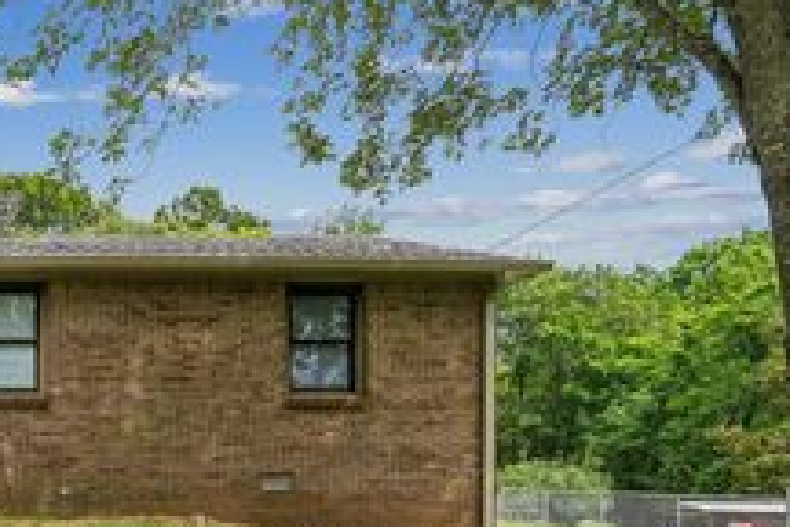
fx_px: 812
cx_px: -44
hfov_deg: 42.7
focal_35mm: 37
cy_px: 547
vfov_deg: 32.5
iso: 400
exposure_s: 1/200
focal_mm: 16
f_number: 11
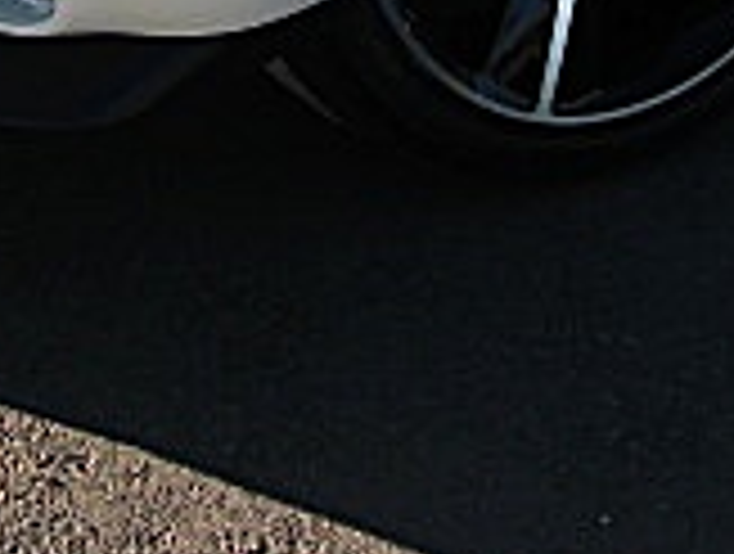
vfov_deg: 10.0
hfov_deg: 13.9
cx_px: 144
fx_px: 2996
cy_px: -459
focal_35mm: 141
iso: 50
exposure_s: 1/800
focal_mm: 6.3
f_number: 2.8
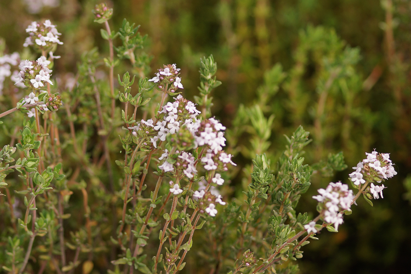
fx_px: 1712
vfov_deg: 9.1
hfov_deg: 13.7
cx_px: 206
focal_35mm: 150
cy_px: 137
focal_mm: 100
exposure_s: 1/320
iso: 100
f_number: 2.8
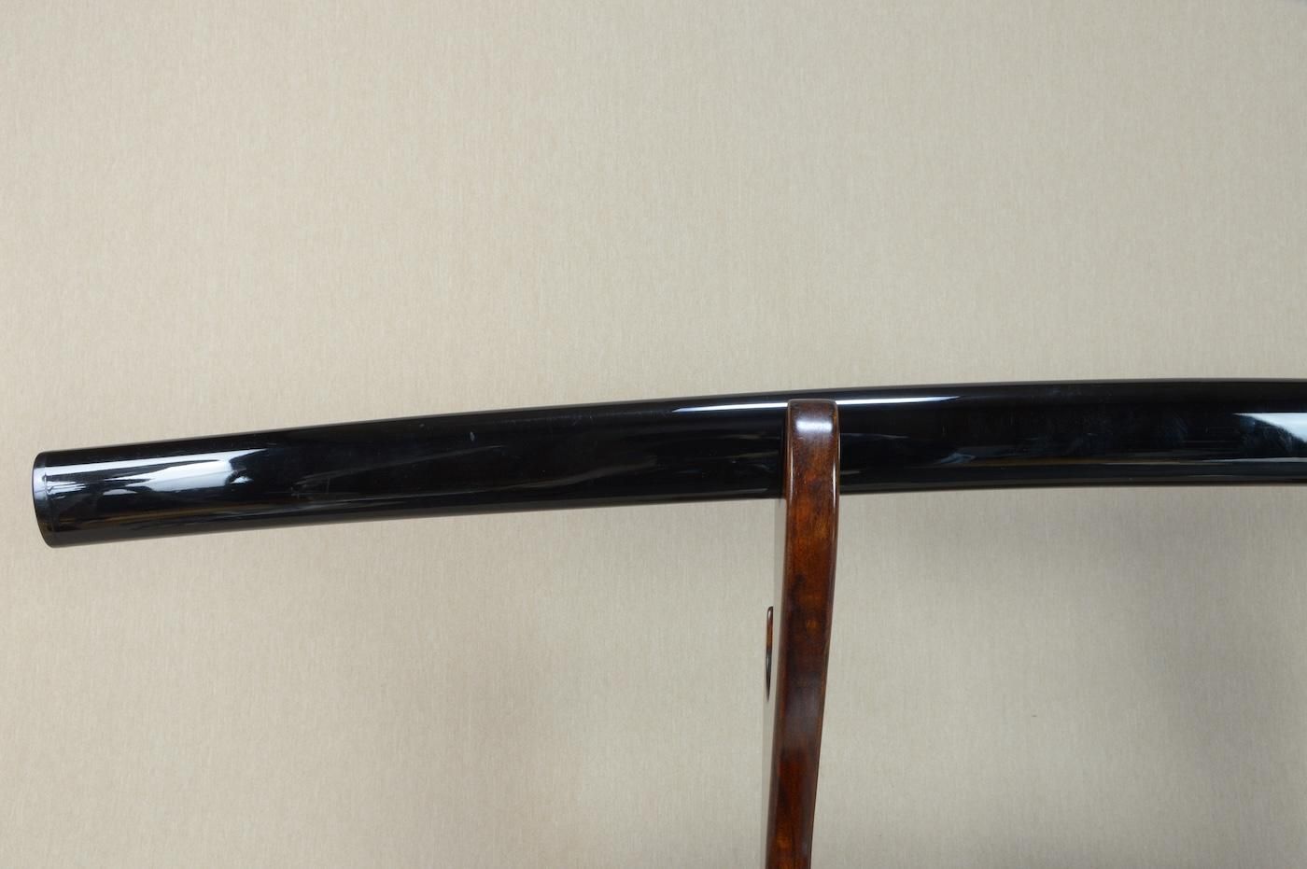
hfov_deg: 62.0
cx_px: 654
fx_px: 1088
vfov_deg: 43.5
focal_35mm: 30
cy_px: 434
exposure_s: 1/2
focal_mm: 20
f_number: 11
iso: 400
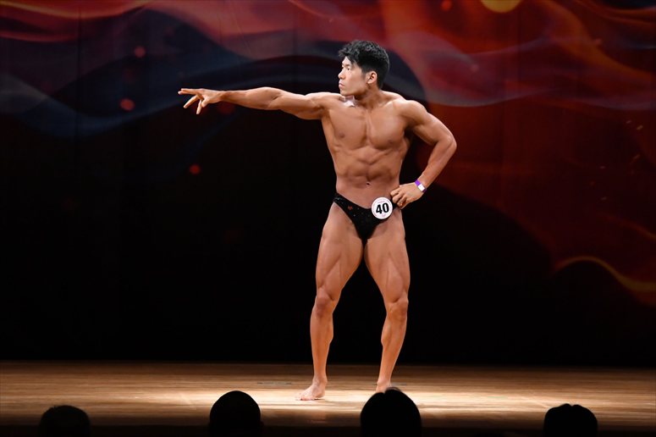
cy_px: 218
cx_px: 328
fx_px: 4098
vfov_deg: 6.1
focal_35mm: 225
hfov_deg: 9.2
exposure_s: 1/400
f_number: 5.6
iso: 4000
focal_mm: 150
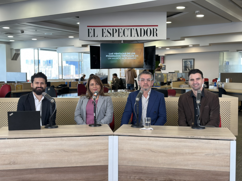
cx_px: 121
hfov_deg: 39.7
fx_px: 336
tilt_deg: -3.3
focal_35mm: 48
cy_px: 90
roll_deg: +0.3
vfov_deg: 30.3
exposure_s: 1/120
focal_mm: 6.86
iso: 80
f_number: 1.78
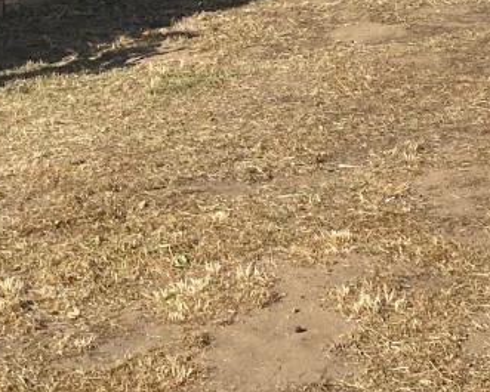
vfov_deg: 13.3
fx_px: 1668
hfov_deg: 16.7
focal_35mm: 115
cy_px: 44
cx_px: 332
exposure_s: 1/2967
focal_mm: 4.25
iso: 32
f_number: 1.8
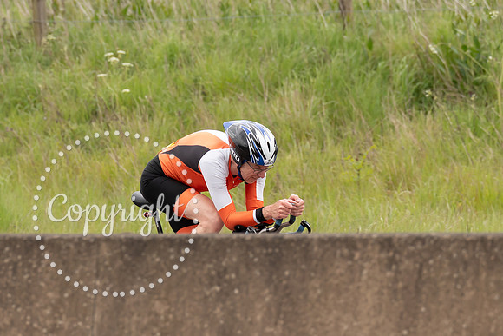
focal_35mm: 544
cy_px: 167
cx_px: 299
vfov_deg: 2.5
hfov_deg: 3.8
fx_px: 7607
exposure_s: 1/1000
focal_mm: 200
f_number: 4
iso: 320
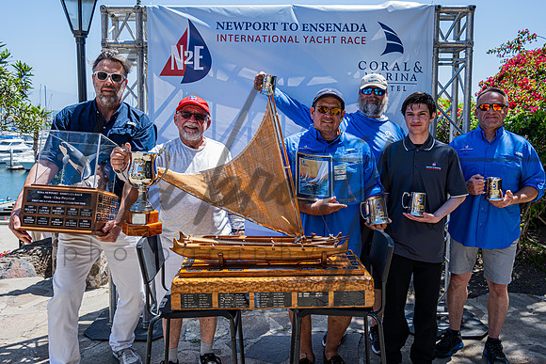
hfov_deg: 58.4
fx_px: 489
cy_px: 172
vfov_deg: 40.9
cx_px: 273
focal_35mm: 32
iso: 110
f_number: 5.6
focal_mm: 24
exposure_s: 1/250
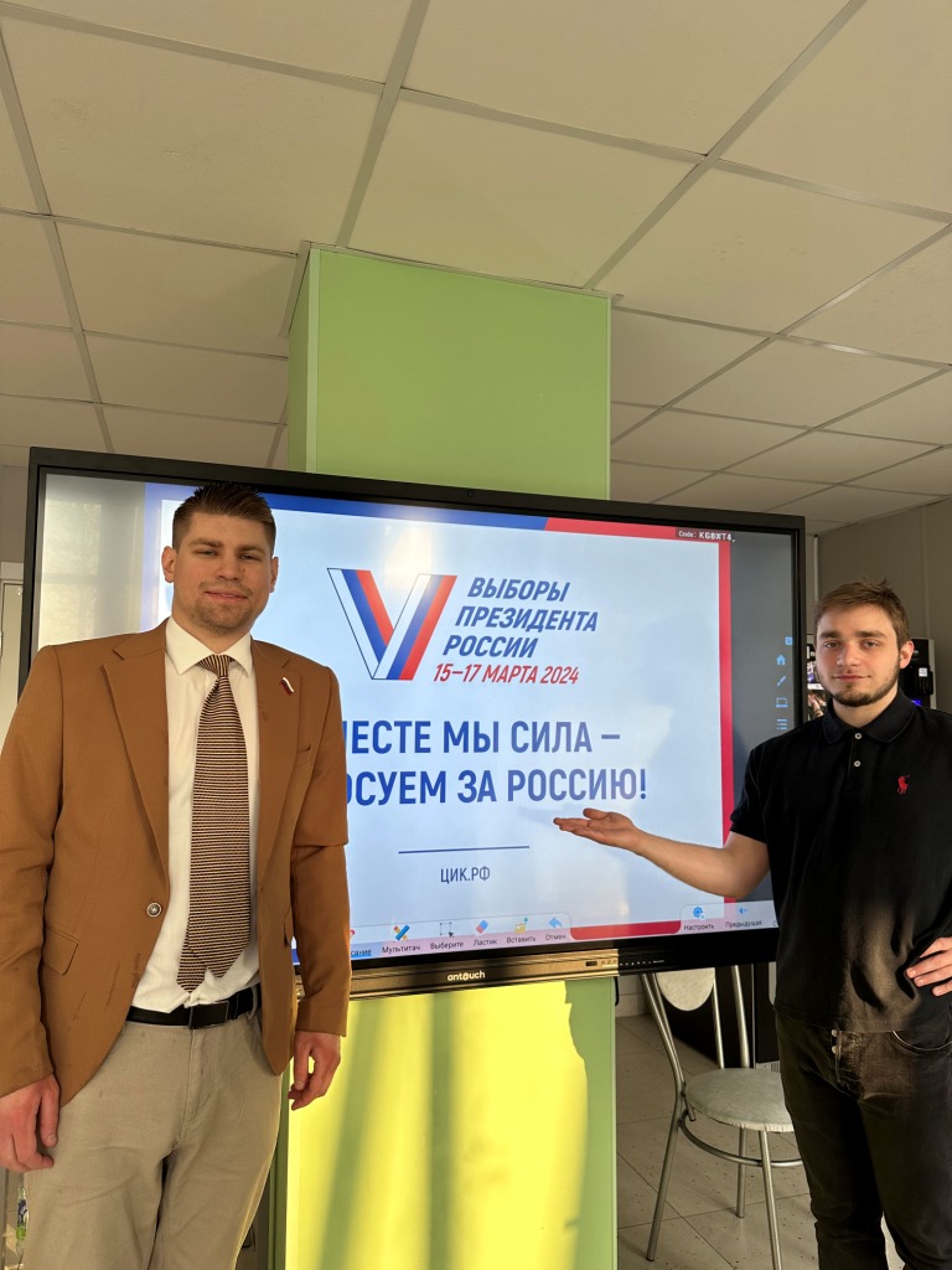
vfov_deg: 71.6
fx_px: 880
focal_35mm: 24
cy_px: 635
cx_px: 476
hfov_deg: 56.8
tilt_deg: +5.3
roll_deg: +0.3
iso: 80
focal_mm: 6.86
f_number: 1.78
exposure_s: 1/180
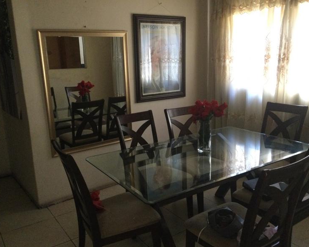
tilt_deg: -11.9
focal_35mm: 33
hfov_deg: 54.2
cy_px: 126
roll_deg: +2.3
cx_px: 149
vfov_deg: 44.5
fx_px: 302
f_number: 2.4
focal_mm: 3.3
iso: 200
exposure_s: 1/25
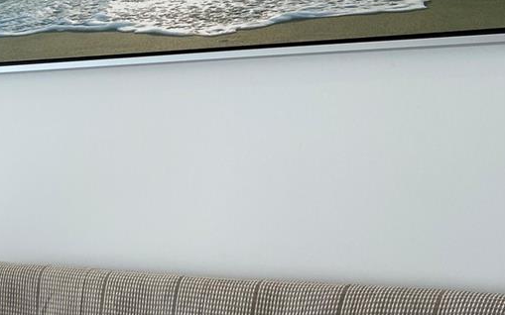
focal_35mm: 65
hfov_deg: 31.2
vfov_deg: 18.6
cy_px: 412
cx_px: 149
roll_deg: -1.1
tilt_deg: -14.1
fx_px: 894
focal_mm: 4.25
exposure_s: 1/159
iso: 32
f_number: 1.8
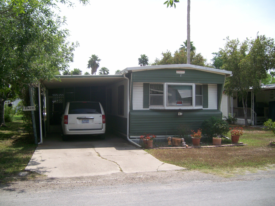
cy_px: 103
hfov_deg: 52.6
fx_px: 278
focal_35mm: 35
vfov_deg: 40.7
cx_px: 138
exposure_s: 1/1032
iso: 80
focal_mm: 5.8
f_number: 7.2
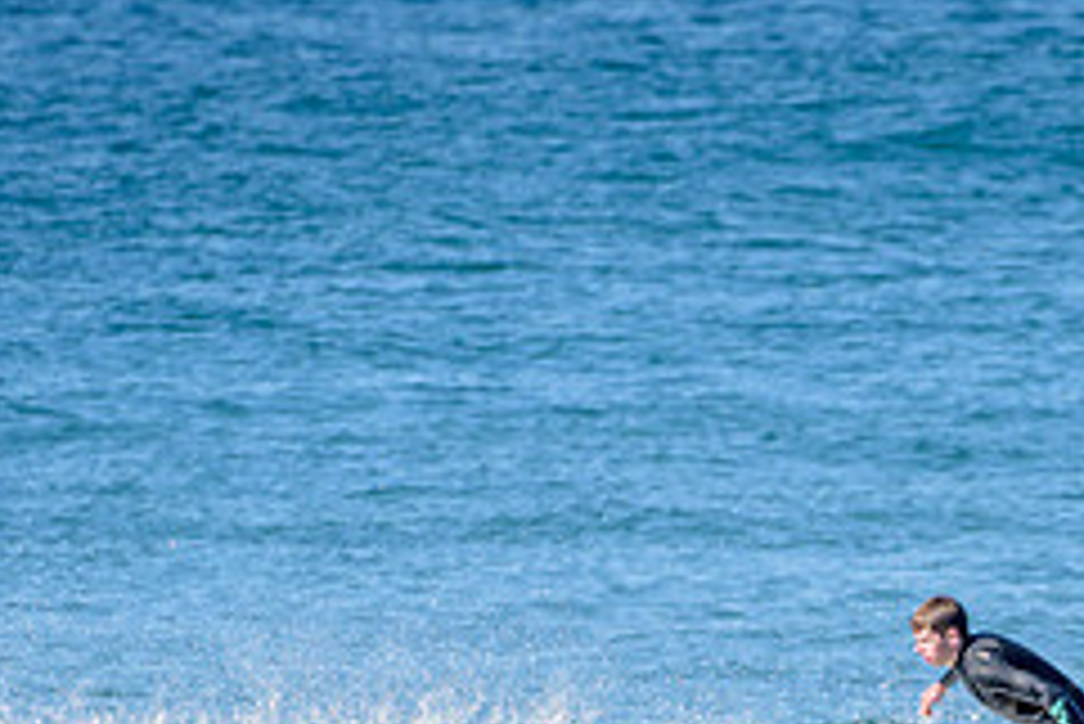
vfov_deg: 1.1
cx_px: 927
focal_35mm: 1202
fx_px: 36214
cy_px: 857
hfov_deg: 1.7
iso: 250
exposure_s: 1/2000
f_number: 5.6
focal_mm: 500
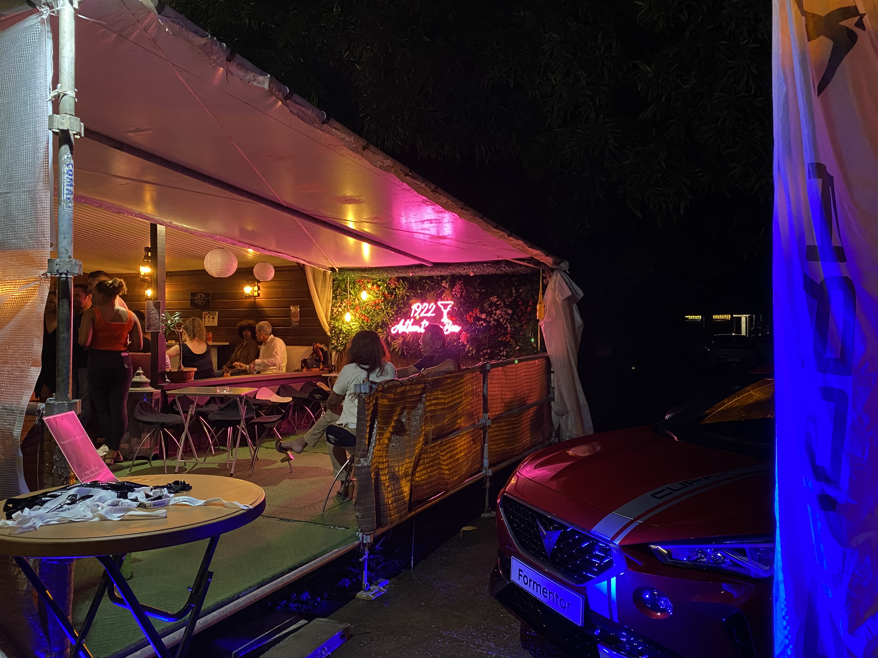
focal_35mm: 26
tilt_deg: +0.4
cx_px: 439
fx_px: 659
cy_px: 329
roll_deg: -1.0
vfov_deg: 53.1
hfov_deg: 67.3
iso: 640
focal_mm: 4.25
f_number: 1.8
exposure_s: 1/25
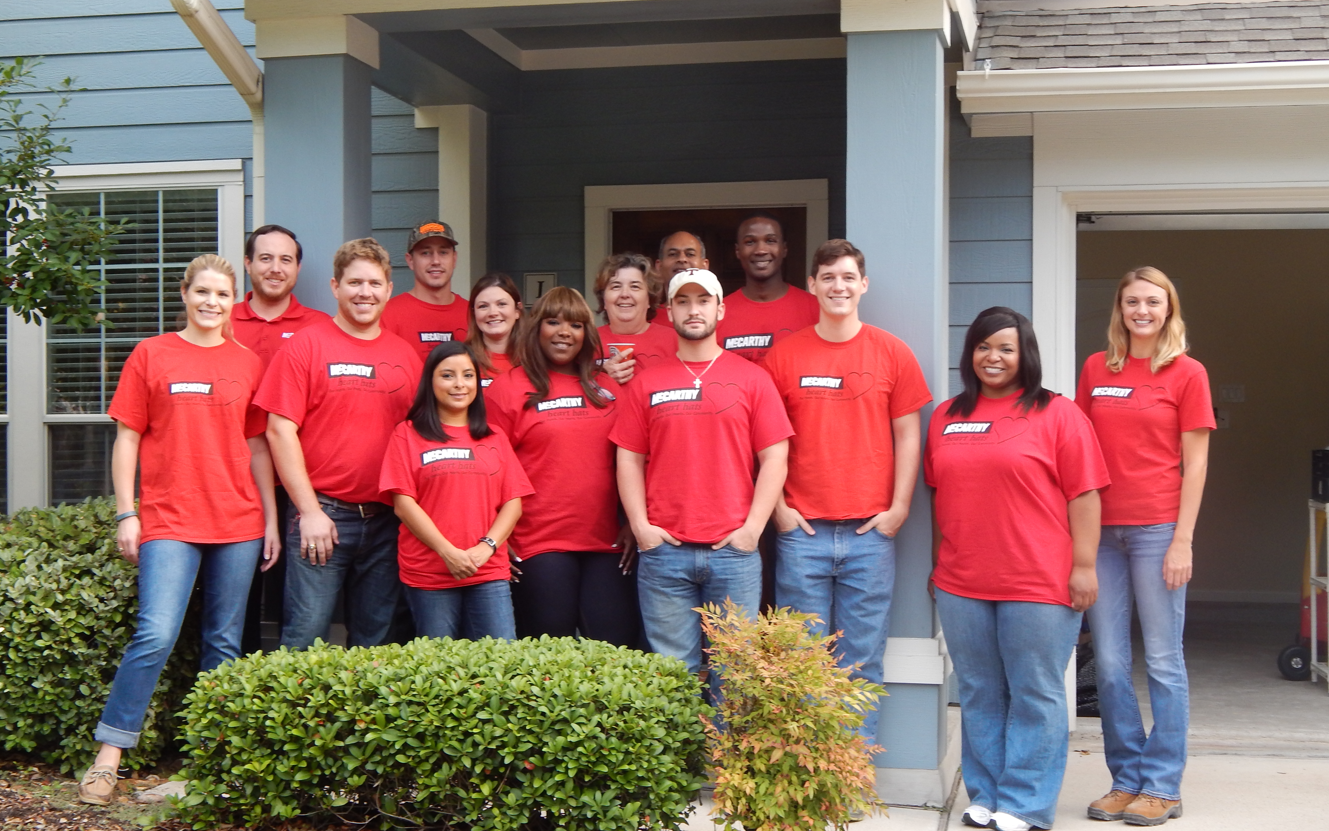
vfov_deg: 22.0
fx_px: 2137
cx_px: 662
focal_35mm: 59
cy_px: 495
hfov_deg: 34.5
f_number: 3.8
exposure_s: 1/100
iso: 125
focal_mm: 9.7
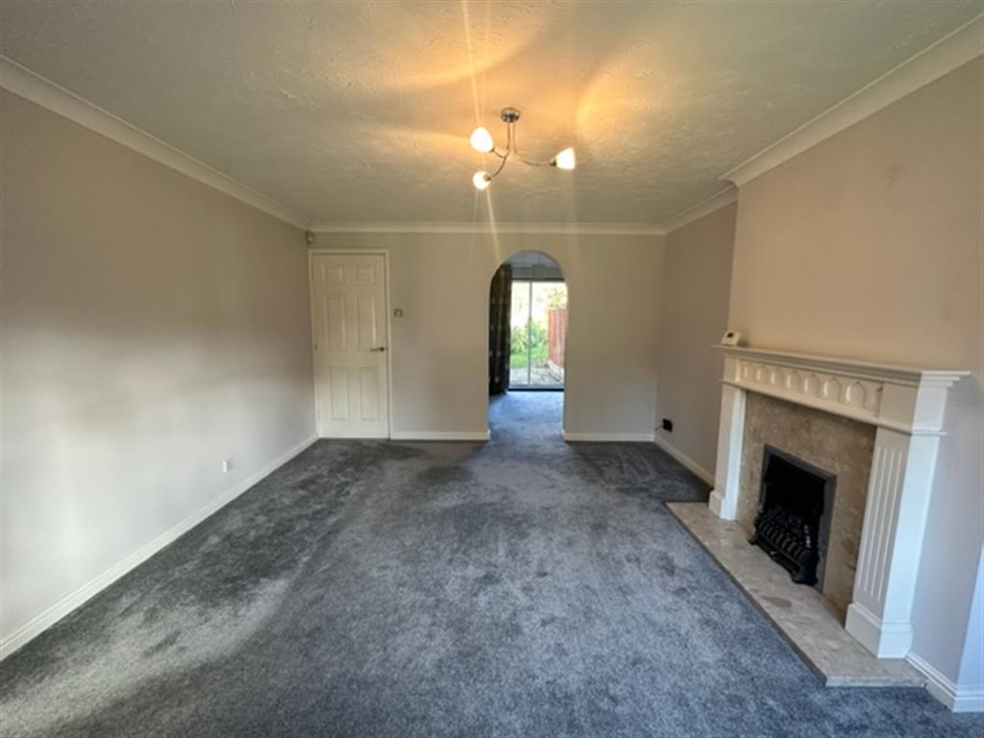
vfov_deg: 85.7
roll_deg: -0.7
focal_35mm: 14
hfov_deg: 102.1
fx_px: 398
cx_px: 492
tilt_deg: -7.8
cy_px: 369
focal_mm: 2.22
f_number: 2.2
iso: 160
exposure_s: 1/50
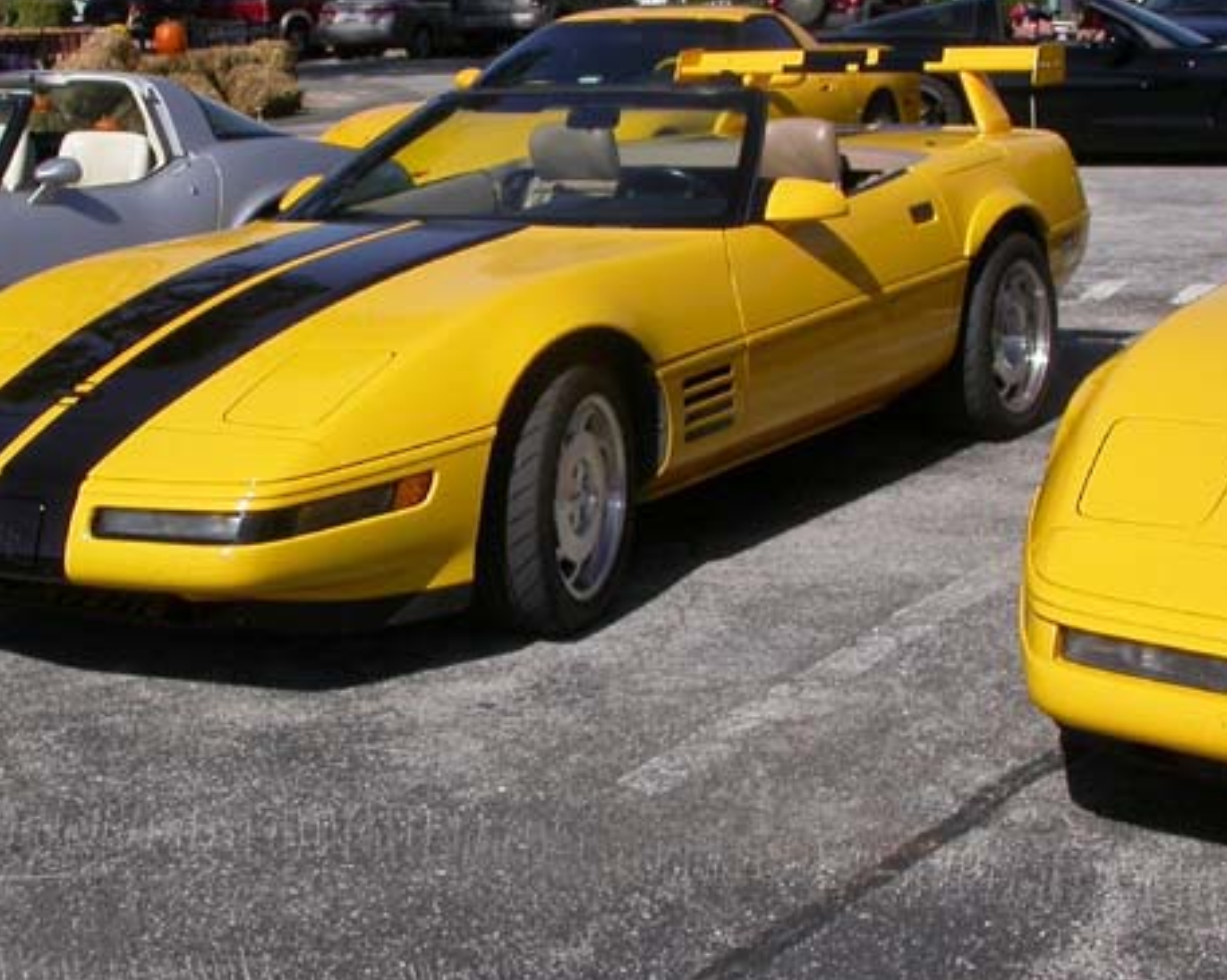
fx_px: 2359
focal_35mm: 65
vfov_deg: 23.5
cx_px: 427
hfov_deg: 29.0
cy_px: 446
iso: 100
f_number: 7.5
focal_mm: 7.85
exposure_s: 1/457
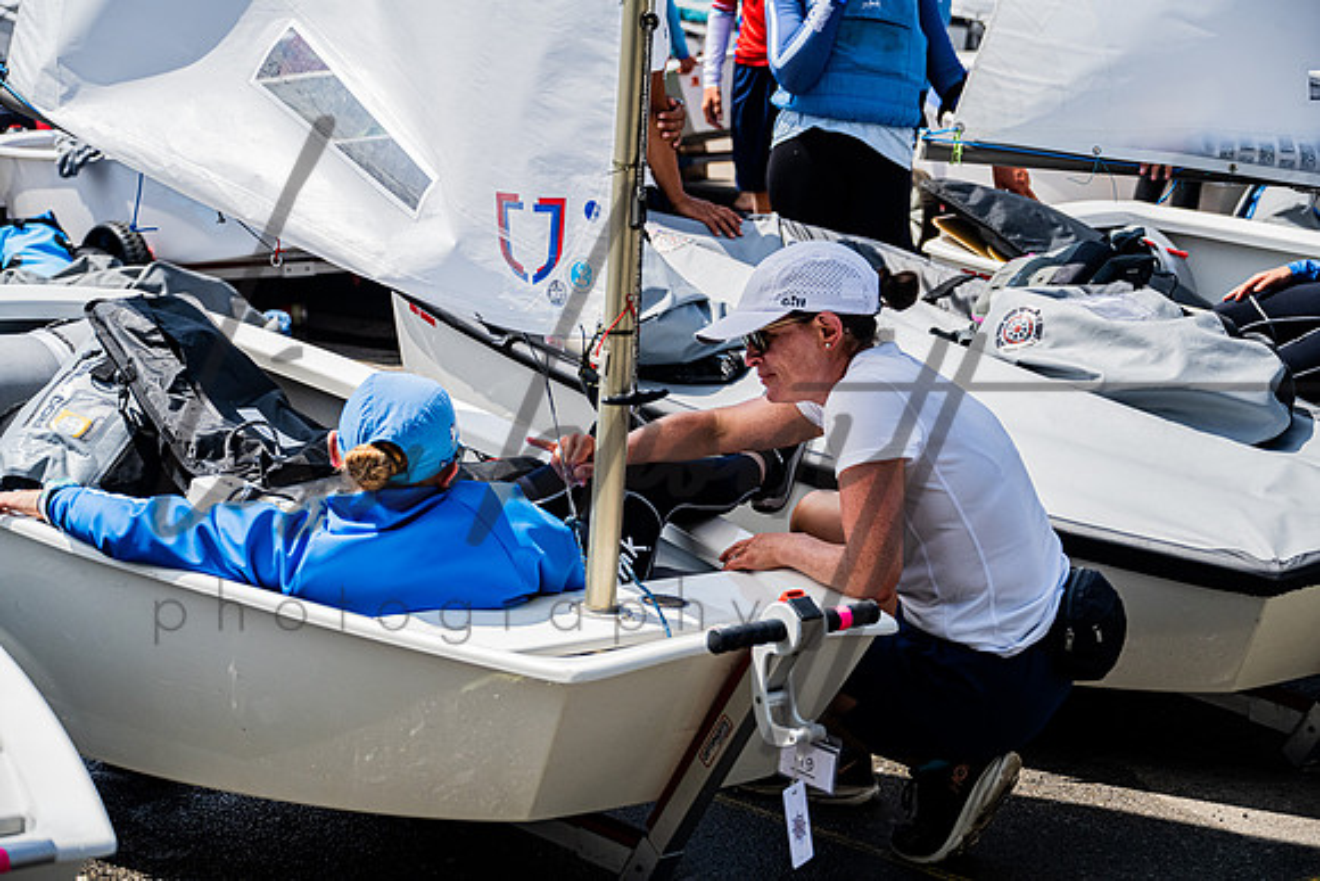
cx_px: 660
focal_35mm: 95
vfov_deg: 14.4
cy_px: 440
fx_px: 3484
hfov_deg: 21.5
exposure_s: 1/3200
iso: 1000
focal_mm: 95
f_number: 6.3
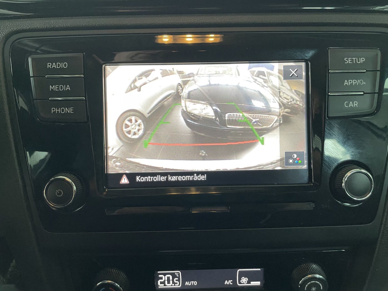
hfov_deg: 67.3
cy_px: 146
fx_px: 291
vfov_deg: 53.1
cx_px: 194
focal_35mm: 26
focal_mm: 4.2
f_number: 1.6
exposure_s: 1/94
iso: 125
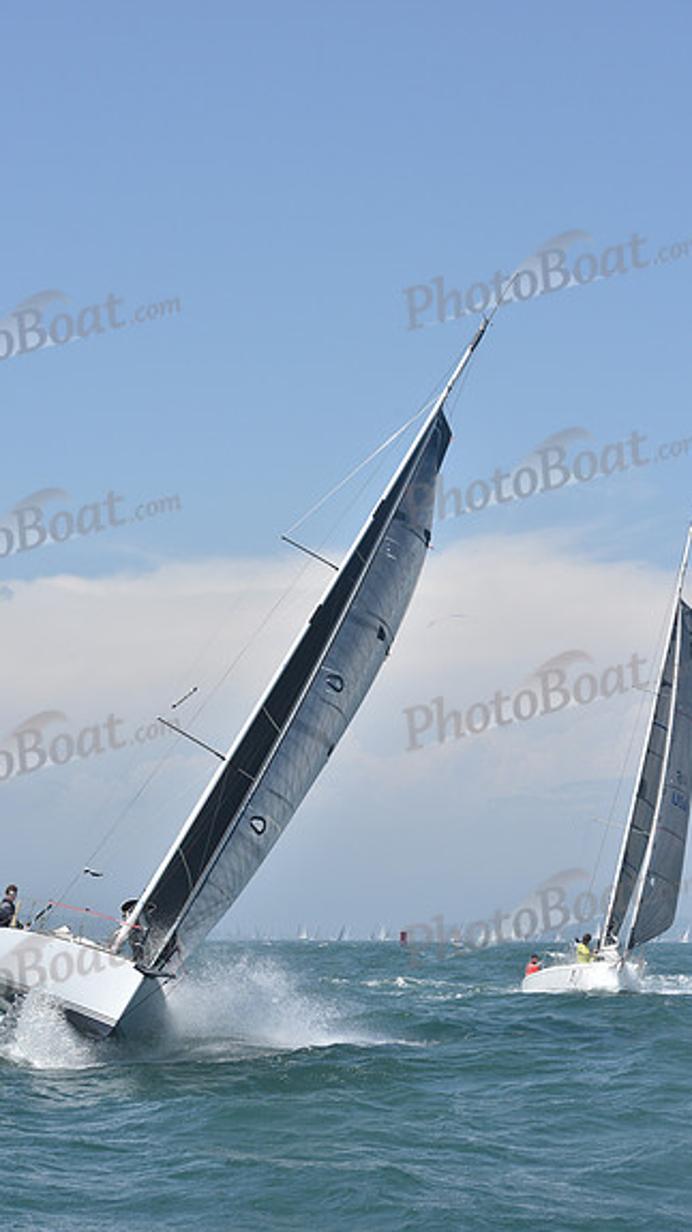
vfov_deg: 28.6
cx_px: 292
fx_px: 2416
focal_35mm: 74
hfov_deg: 16.3
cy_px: 615
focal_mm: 70
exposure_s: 1/1000
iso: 320
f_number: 9
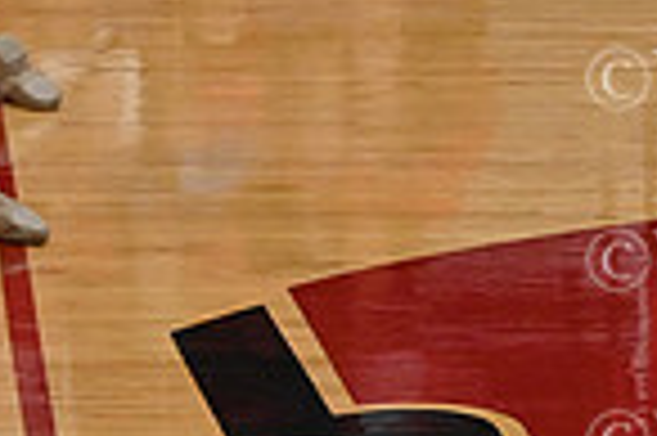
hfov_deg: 3.5
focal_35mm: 584
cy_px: -11
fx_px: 10646
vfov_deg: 2.3
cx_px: 1238
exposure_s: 1/400
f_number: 4
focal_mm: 98
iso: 5000
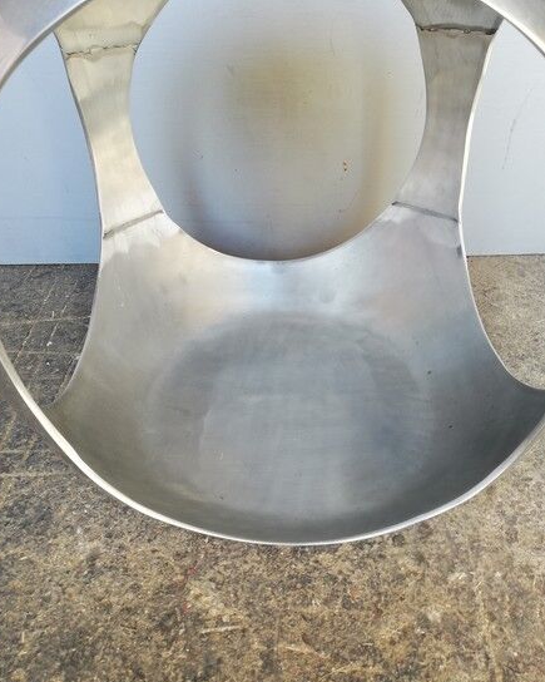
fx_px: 565
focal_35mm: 28
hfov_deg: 51.5
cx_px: 264
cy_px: 335
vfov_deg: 62.2
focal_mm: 3.81
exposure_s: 1/50
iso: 64
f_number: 2.2
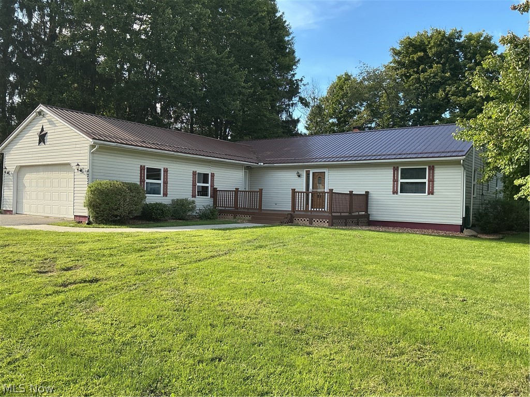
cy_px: 198
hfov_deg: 61.7
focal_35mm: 29
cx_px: 265
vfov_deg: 48.2
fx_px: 444
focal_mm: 3
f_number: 1.8
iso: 25
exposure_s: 1/514
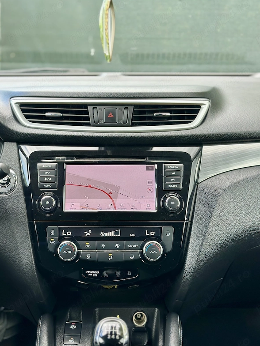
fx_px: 491
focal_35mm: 49
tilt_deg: -16.3
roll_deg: -1.8
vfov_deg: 38.9
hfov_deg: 29.7
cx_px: 128
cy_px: 171
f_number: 1.78
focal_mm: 6.86
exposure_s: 1/143
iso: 125
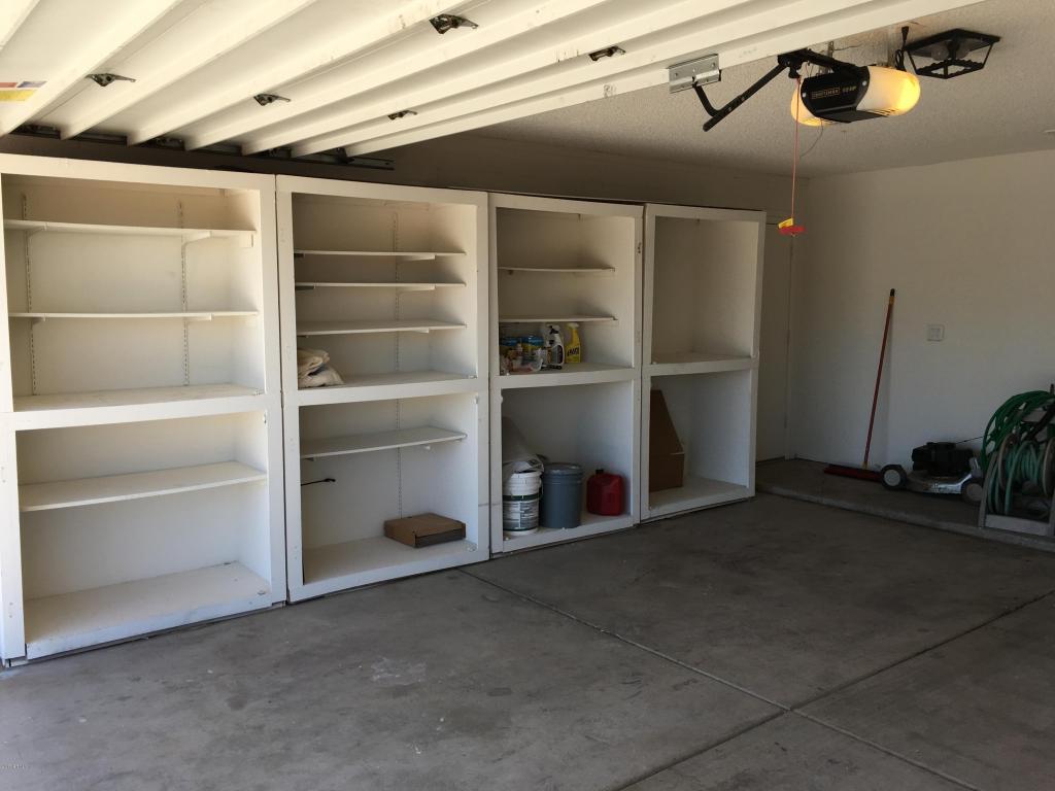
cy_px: 396
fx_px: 884
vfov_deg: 48.2
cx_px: 528
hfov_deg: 61.7
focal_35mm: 29
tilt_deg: -5.6
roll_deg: -0.5
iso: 25
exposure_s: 1/299
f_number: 2.2
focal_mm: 4.15
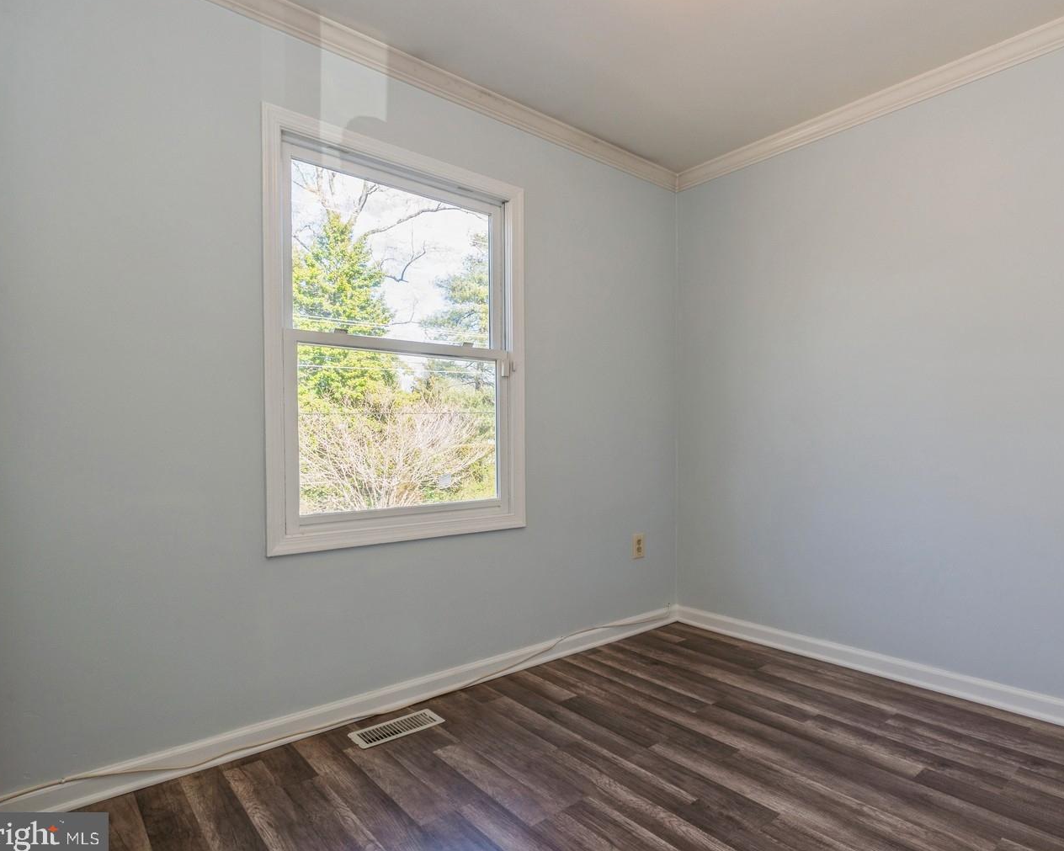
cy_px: 412
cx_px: 636
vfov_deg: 70.8
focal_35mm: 19
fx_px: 598
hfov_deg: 82.3
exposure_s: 1/13
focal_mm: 16
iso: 200
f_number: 11
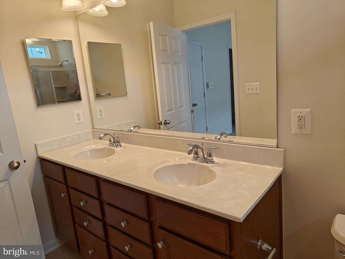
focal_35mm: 24
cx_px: 172
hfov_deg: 71.6
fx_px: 239
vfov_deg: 56.8
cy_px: 130
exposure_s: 1/120
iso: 50
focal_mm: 5.59
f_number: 1.8
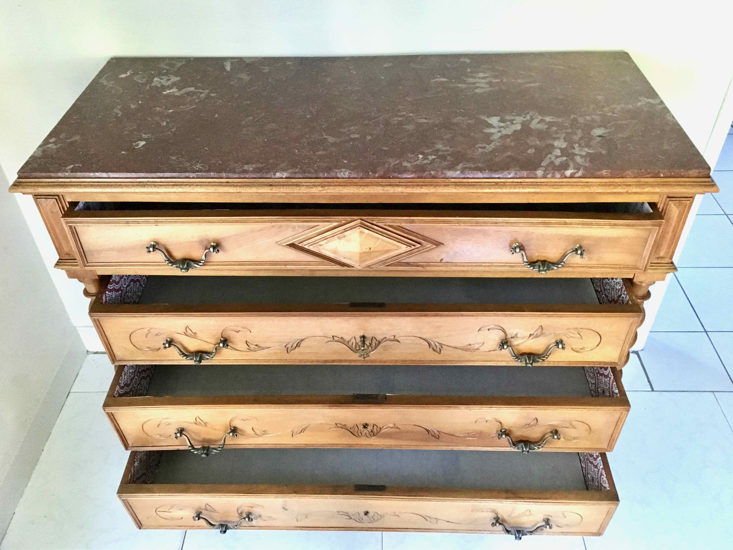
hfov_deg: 61.7
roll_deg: +1.0
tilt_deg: -41.4
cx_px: 366
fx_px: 614
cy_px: 275
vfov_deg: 48.2
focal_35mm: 29
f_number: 2.2
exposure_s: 1/17
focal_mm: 4.15
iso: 320
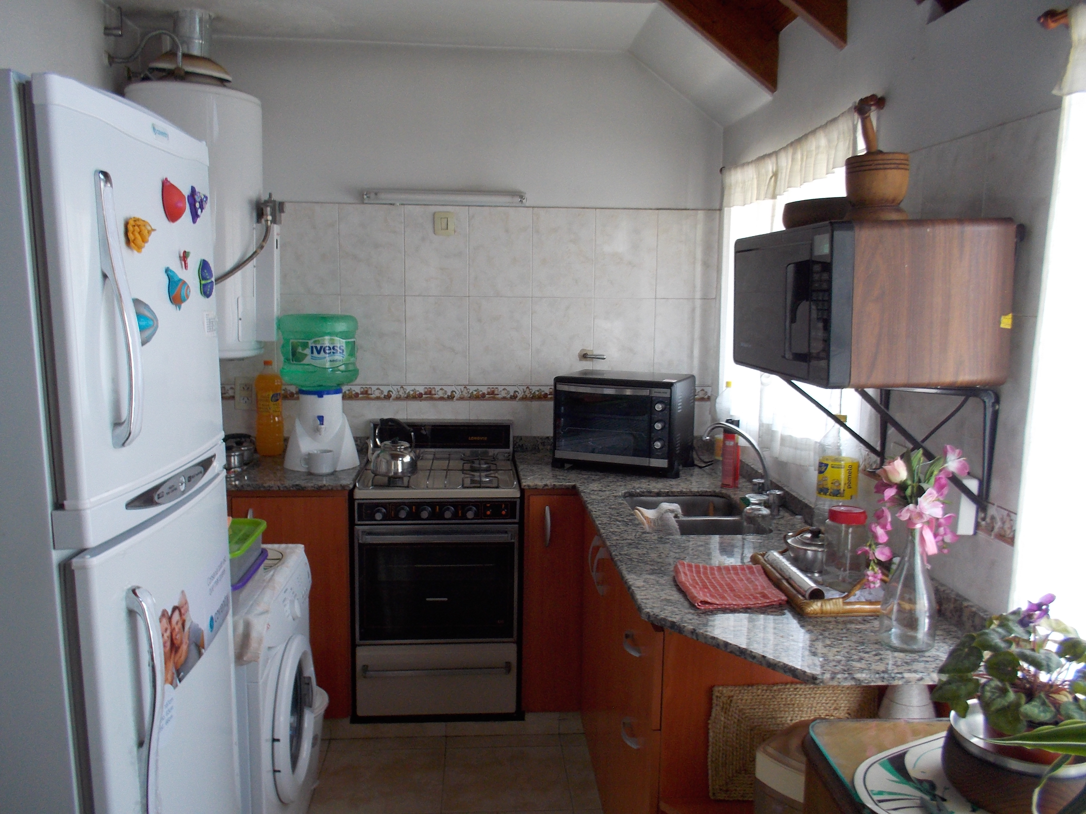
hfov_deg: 61.7
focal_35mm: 29
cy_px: 407
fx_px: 910
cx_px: 543
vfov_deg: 48.2
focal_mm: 4.1
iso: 125
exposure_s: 1/30
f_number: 3.3
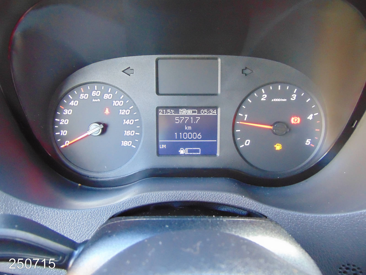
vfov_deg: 54.9
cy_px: 138
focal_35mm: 25
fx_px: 264
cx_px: 183
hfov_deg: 69.4
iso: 400
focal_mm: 4.5
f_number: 3
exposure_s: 1/30
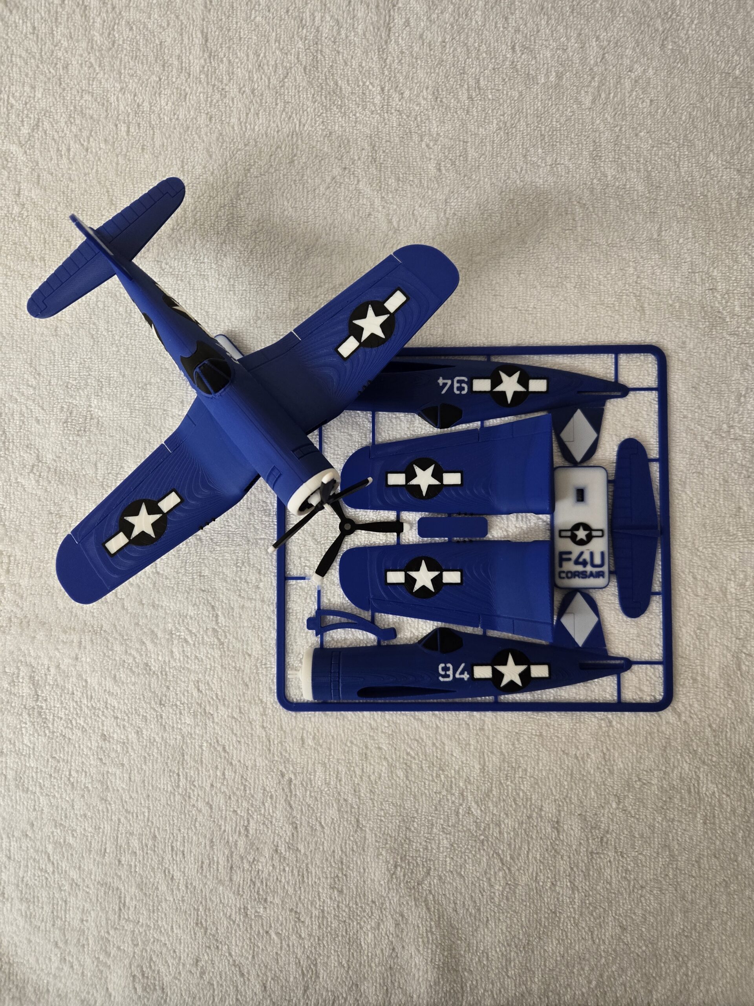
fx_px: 668
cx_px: 377
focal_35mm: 23
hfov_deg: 58.9
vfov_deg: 73.9
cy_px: 503
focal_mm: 5.4
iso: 250
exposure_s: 1/120
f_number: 1.8
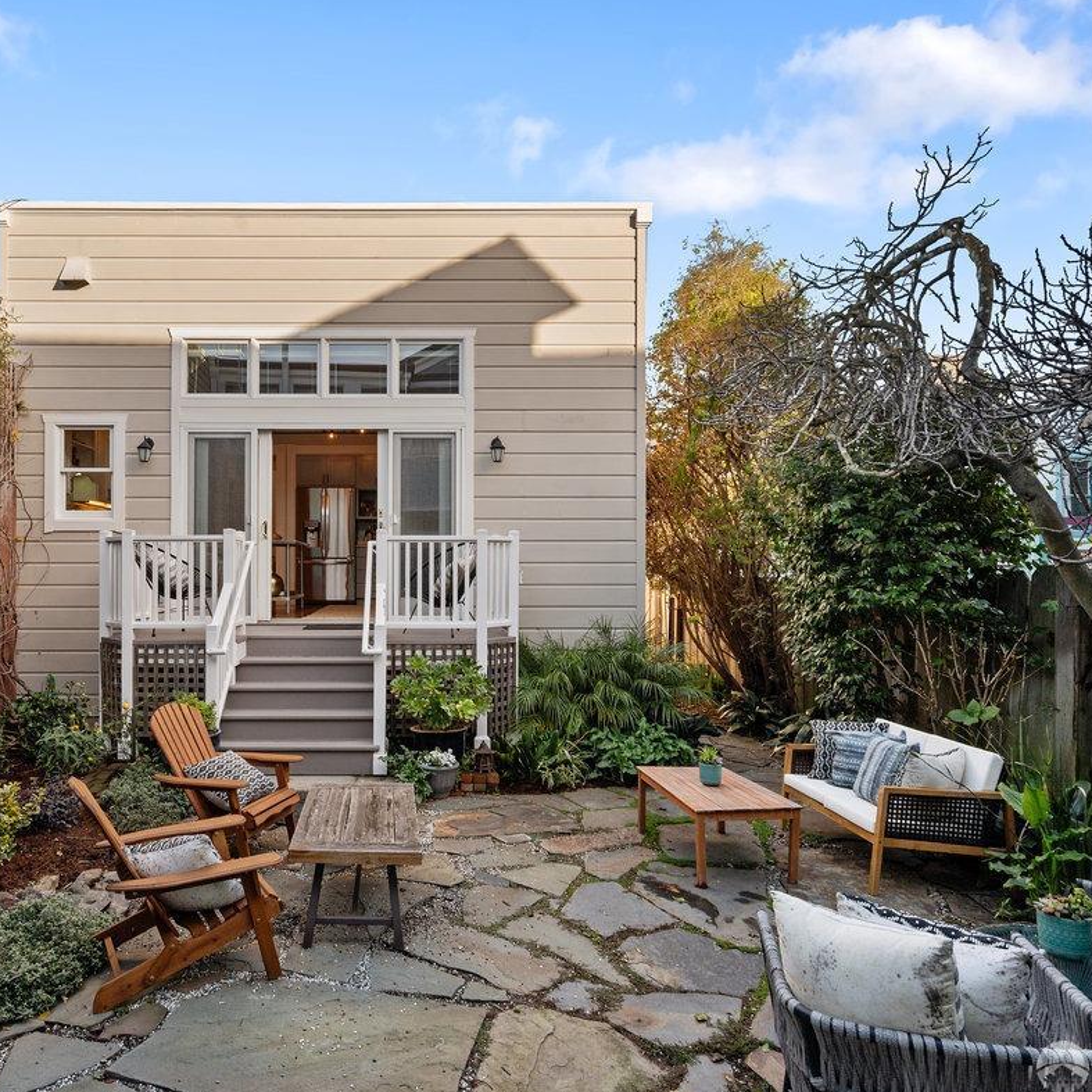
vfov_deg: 69.6
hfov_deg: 68.7
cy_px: 545
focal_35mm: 22
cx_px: 423
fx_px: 785
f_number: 9
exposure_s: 1/200
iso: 400
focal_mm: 17
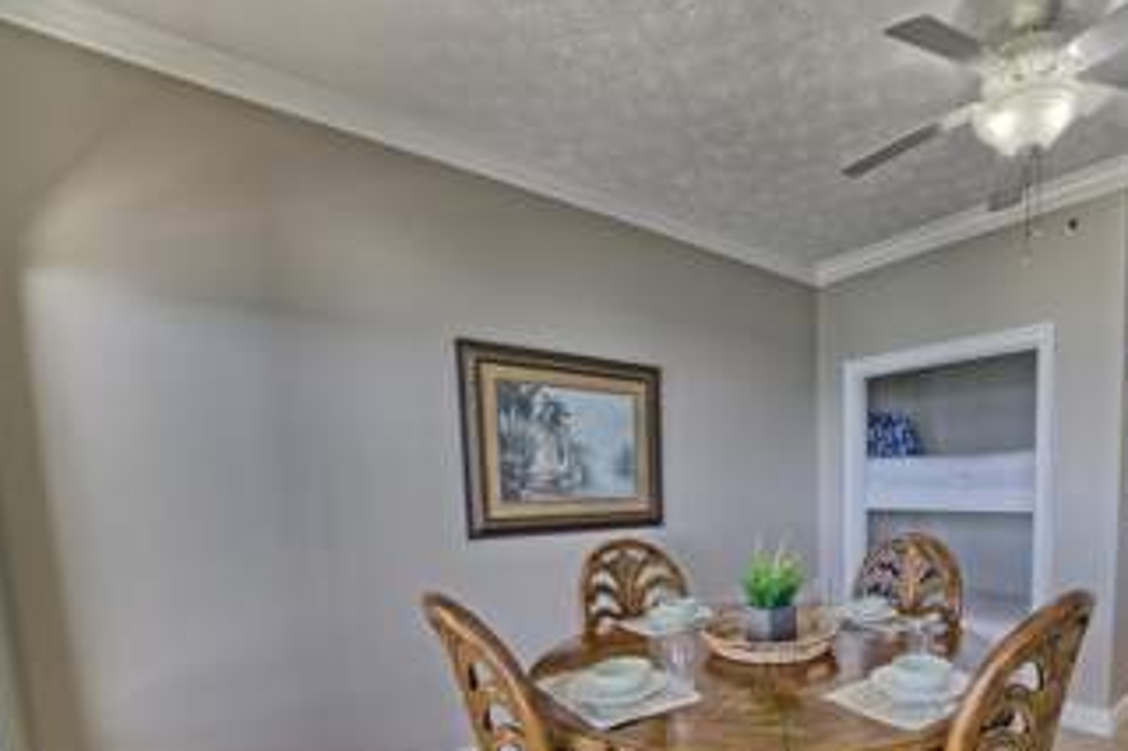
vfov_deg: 63.9
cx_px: 779
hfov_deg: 85.9
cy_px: 550
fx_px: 564
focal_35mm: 18
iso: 800
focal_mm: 12
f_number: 13
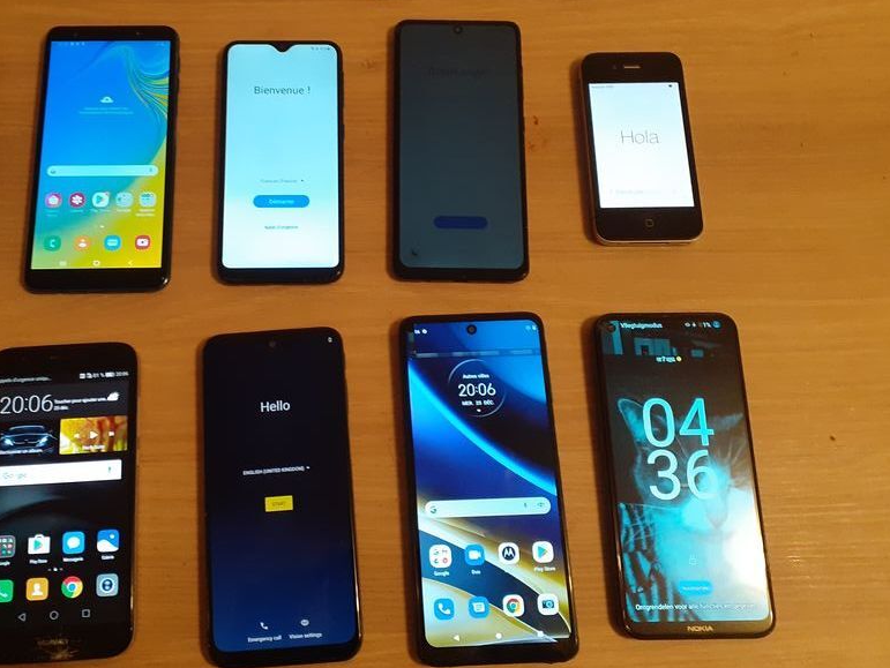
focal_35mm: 35
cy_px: 262
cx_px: 352
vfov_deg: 40.5
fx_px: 900
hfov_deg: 52.2
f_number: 1.9
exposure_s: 1/25
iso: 200
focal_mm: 3.6
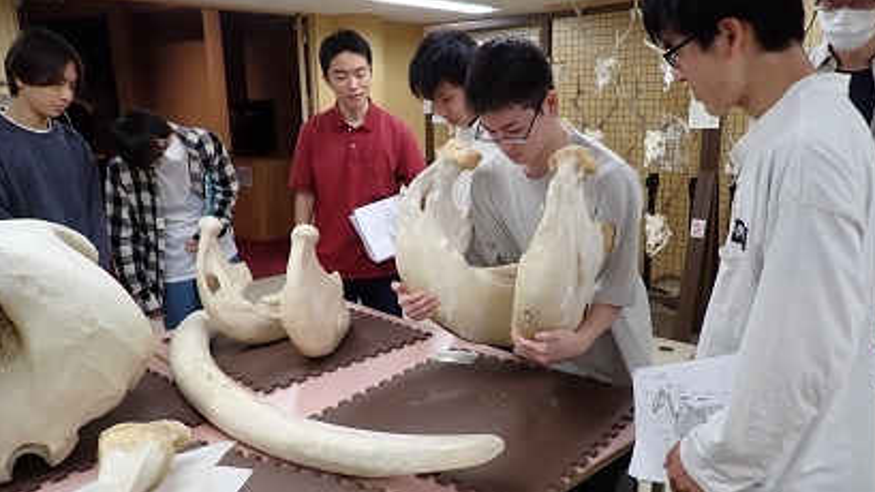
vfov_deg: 41.4
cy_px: 281
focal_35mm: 28
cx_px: 445
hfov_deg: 67.9
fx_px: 650
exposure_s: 1/125
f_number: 2
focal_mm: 4.5
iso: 125
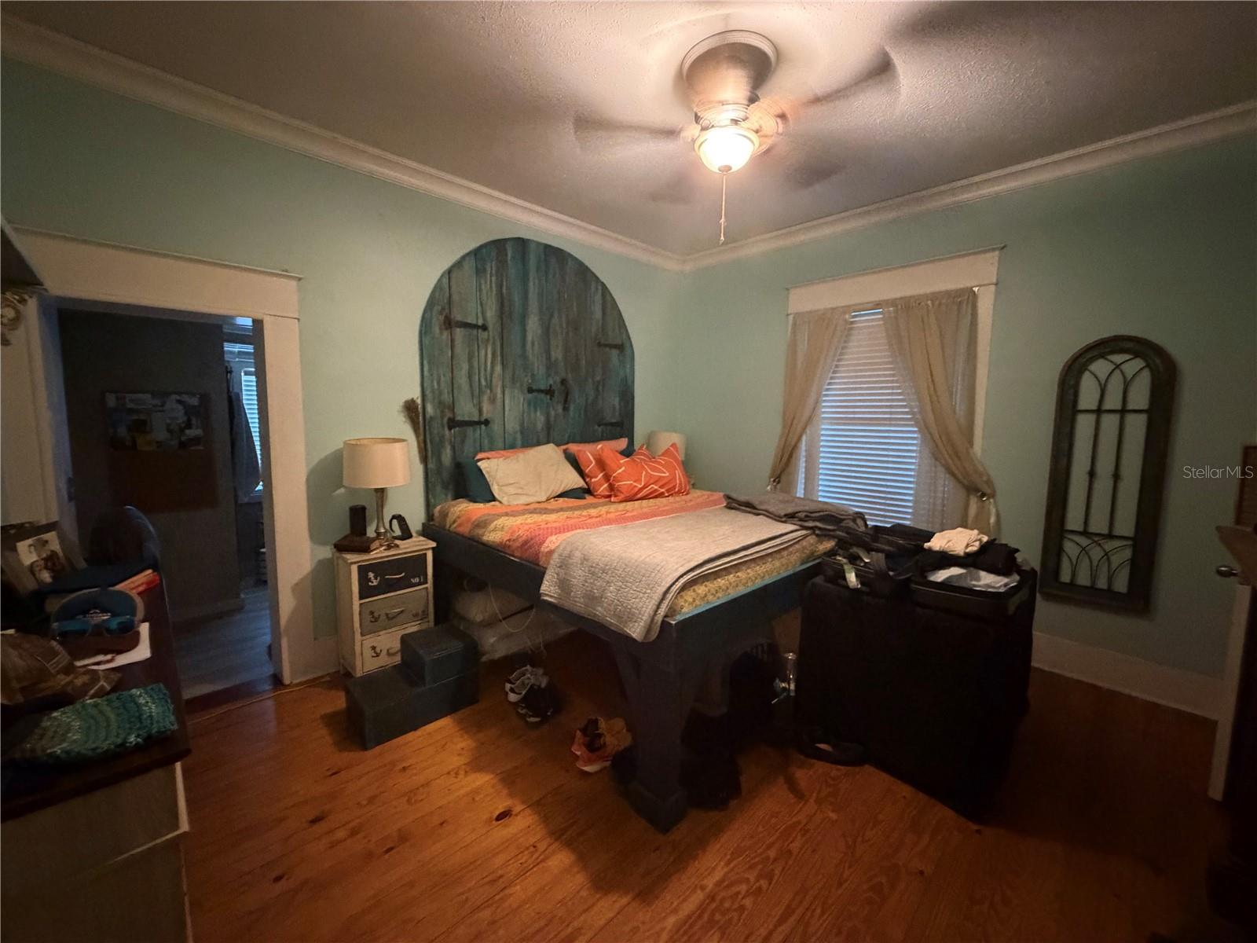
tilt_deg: -8.1
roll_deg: +0.2
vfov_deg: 85.7
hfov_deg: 102.1
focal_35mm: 14
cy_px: 472
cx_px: 628
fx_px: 508
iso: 1250
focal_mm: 2.22
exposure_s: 1/30
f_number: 2.2
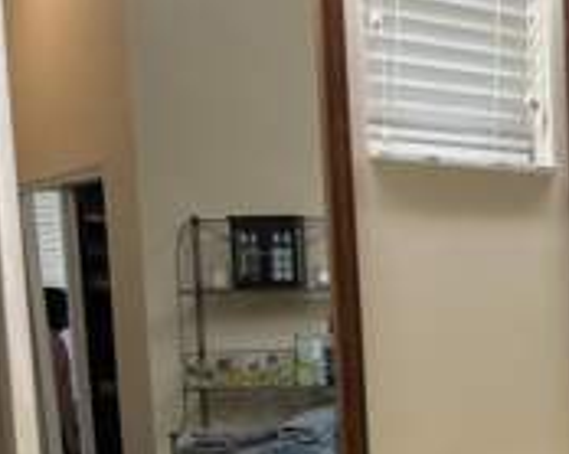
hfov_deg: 25.0
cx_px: 644
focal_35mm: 70
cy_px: 423
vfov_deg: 21.3
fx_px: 1178
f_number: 1.6
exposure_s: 1/120
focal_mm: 5.96
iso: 100
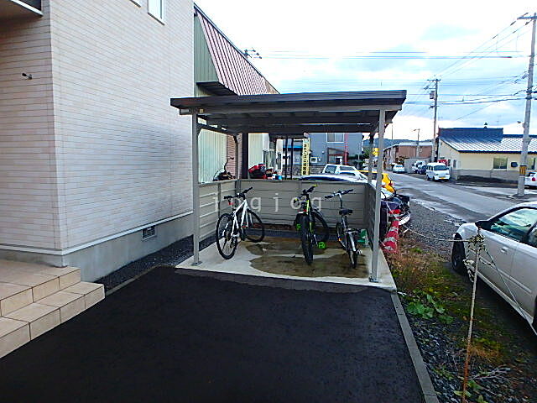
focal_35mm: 21
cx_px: 268
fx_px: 326
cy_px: 202
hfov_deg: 79.0
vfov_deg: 63.4
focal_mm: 3.7
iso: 400
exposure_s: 1/30
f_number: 3.5
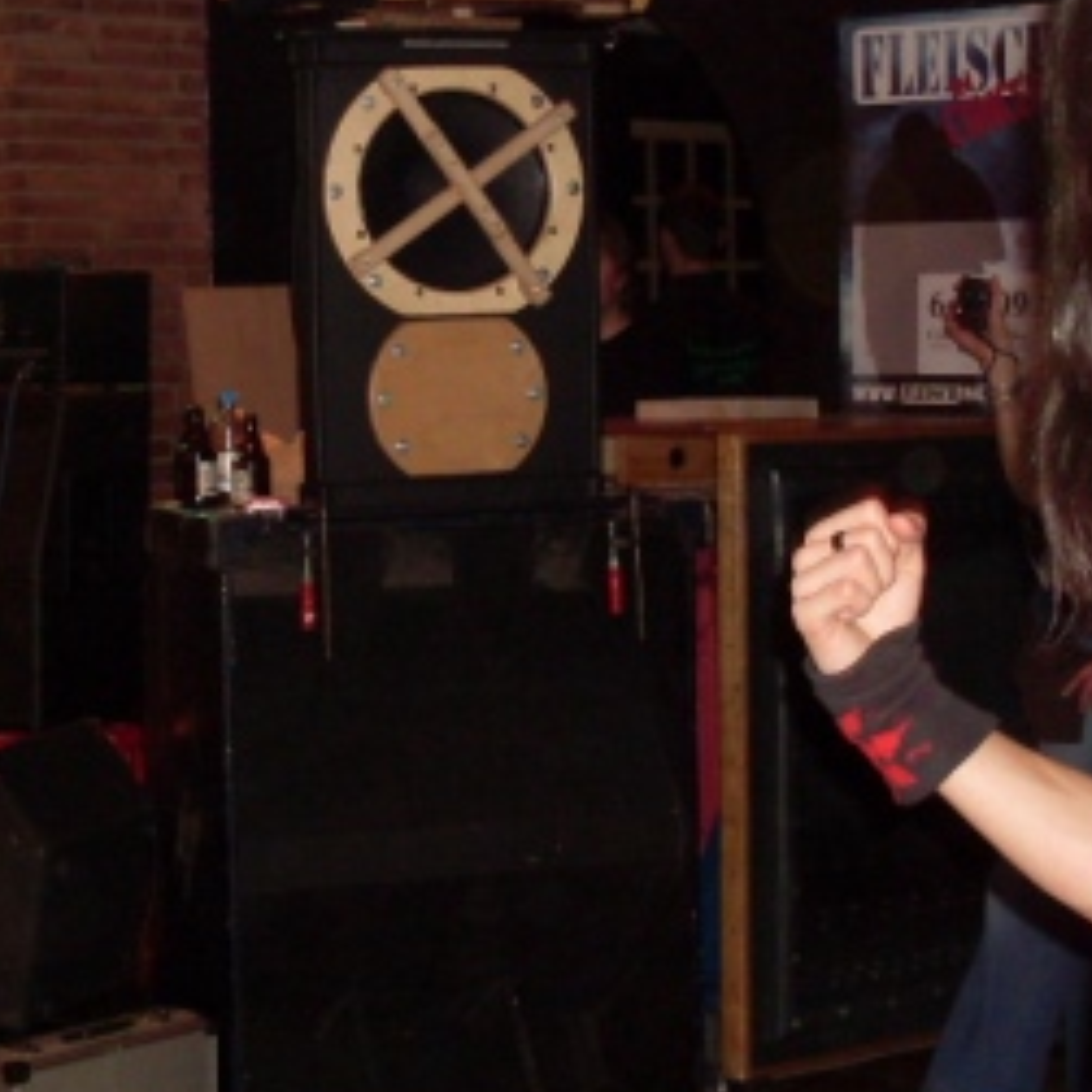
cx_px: 418
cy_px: 420
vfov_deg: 20.9
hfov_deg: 20.8
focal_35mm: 83
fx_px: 2962
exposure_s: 1/45
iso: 200
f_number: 2.8
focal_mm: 6.3
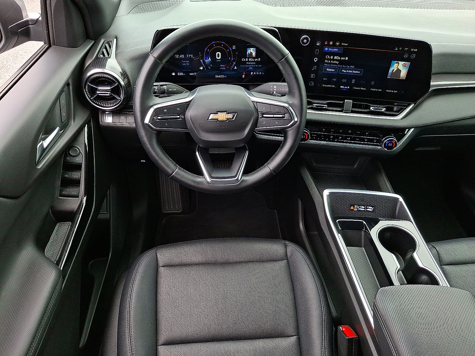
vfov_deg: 54.9
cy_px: 178
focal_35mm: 25
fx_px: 343
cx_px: 238
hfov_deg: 69.4
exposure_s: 1/250
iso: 30
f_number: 1.8
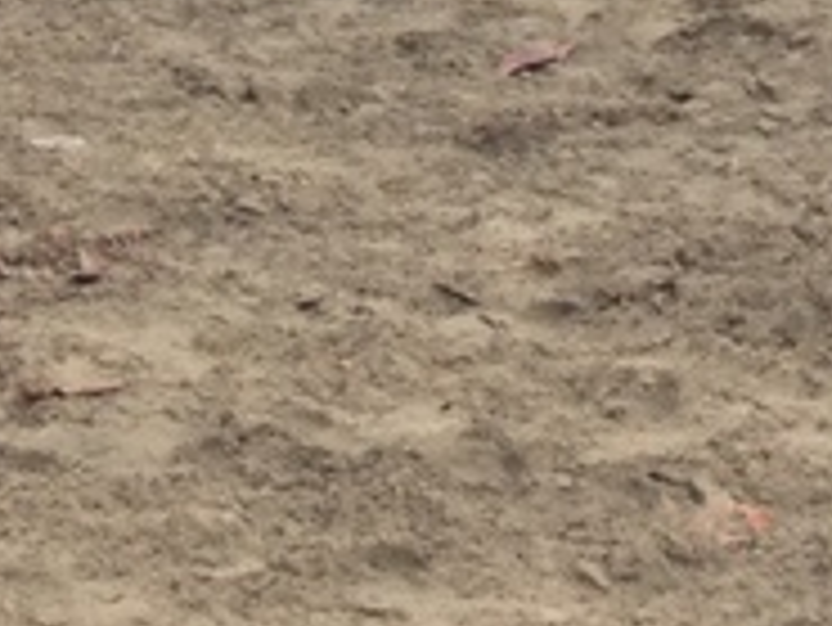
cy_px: -1279
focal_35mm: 227
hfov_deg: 8.7
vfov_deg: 6.0
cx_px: 252
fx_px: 5460
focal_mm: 4.28
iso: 50
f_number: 2.4
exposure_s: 1/464
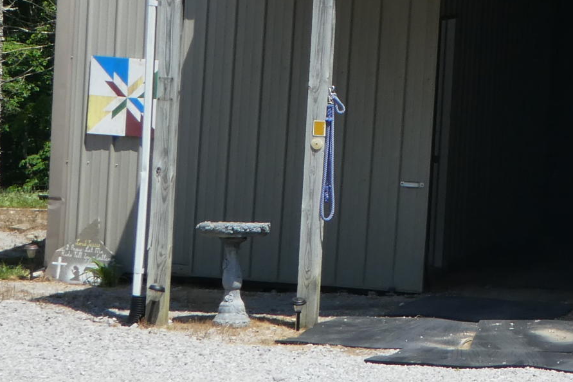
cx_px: 577
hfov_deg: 6.5
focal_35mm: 315
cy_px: 150
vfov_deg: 4.4
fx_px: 5013
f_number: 4.9
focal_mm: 16.1
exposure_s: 1/500
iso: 80
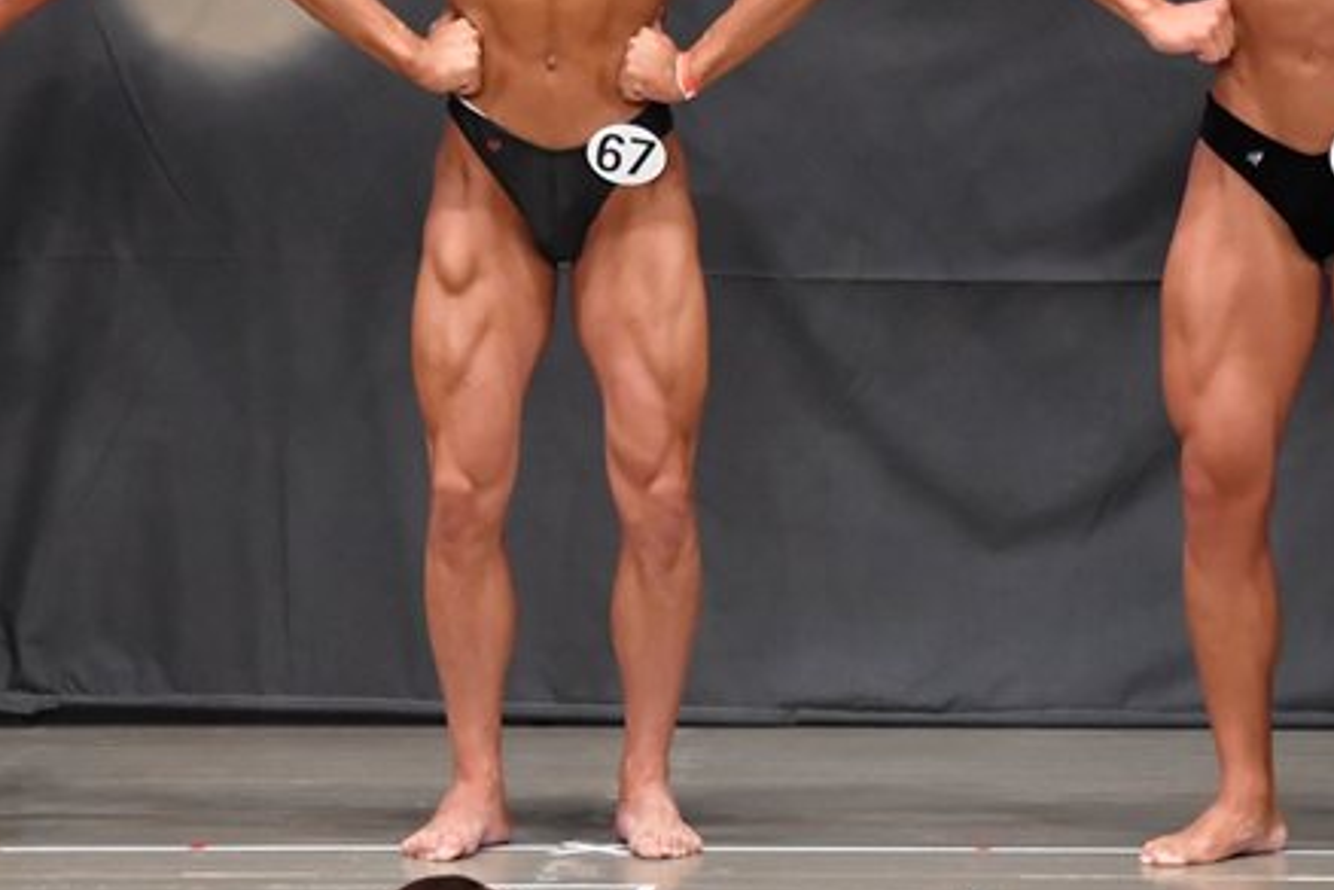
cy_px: 183
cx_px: 641
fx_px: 14228
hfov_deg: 5.4
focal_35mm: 384
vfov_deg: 3.6
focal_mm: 145
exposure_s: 1/400
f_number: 5.6
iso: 6400
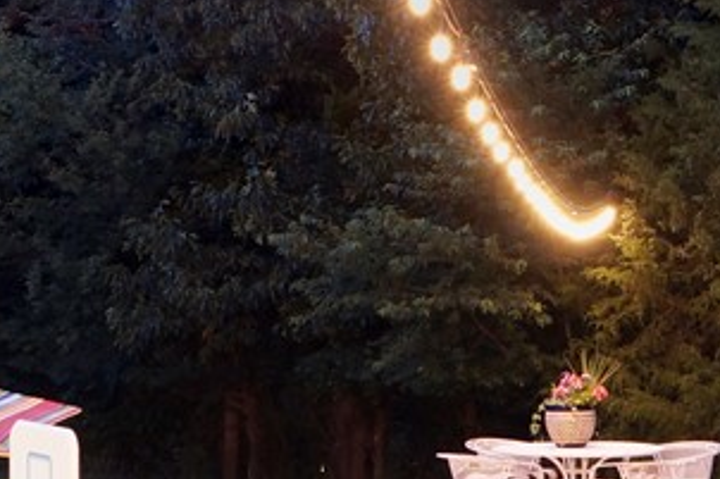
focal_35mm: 108
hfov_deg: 18.6
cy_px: 236
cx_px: 659
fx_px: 2159
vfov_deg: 12.7
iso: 400
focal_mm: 20
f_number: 7.1
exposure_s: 5
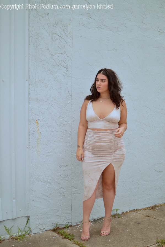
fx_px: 361
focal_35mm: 52
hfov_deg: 25.7
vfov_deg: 37.9
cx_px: 82
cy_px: 124
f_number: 1.8
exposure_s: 1/2000
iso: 100
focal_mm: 35
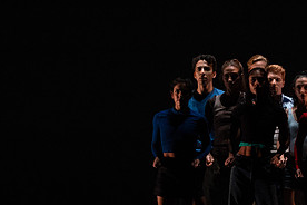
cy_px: 90
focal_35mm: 421
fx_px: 3590
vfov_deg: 3.3
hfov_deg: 4.9
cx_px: 294
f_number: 5
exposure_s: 1/400
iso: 8000
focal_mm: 200
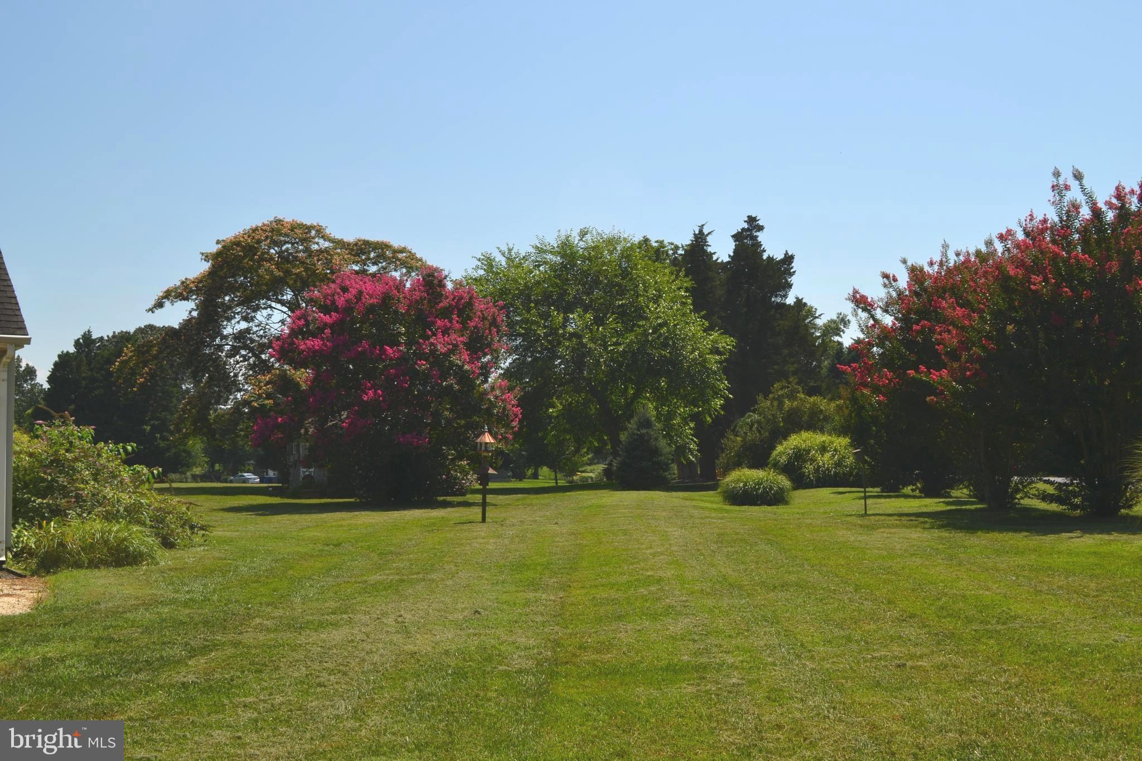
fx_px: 1237
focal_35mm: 39
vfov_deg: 34.2
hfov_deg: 49.6
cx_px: 571
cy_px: 380
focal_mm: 26
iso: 100
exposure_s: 1/200
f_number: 9
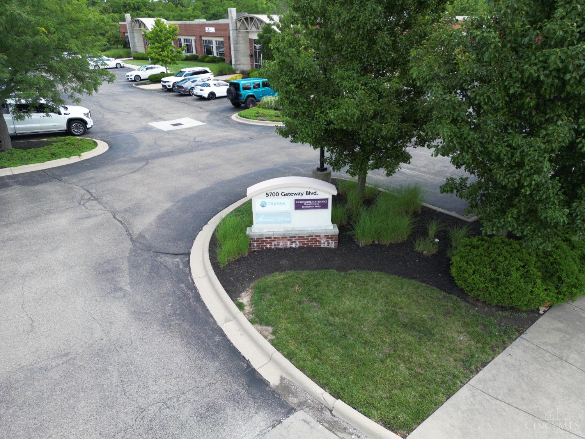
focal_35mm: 24
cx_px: 292
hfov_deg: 71.6
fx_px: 406
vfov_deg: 56.8
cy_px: 220
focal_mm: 6.72
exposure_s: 1/500
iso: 110
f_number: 1.7
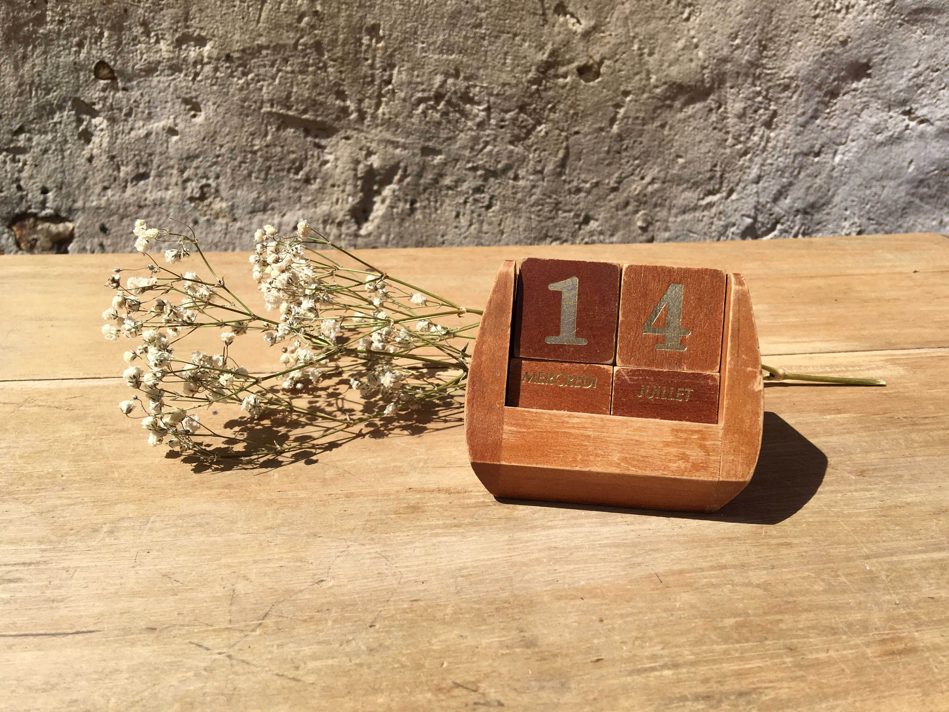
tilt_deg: -22.2
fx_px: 795
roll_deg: -1.0
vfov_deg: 48.2
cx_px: 474
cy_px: 356
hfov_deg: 61.7
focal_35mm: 29
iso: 25
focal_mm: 4.15
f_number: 2.2
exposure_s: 1/2404
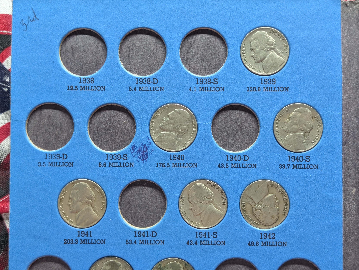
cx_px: 180
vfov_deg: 29.7
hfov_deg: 38.9
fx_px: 509
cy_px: 135
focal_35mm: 49
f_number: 1.68
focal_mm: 6.9
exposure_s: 1/50.2
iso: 102
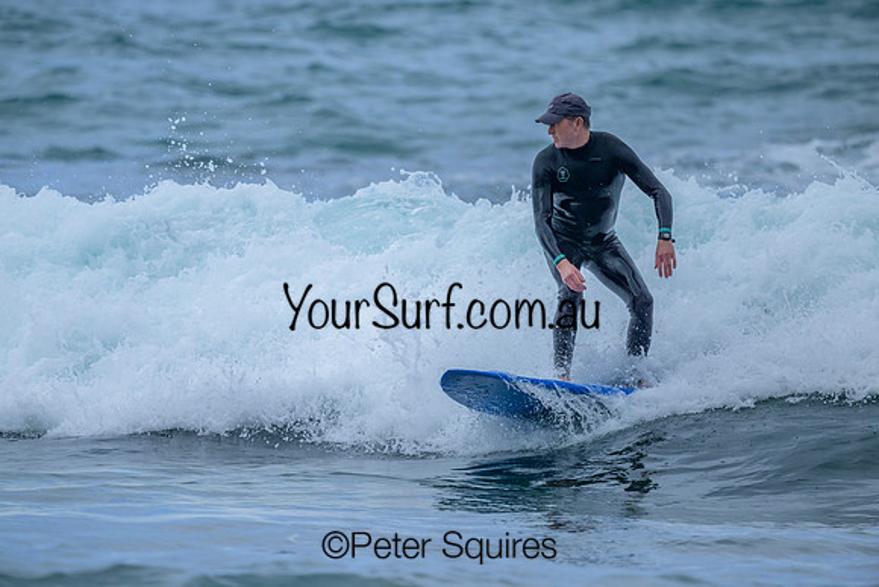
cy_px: 294
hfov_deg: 2.6
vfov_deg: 1.7
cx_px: 440
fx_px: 19537
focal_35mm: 800
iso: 280
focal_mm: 800
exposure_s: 1/2000
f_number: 6.3
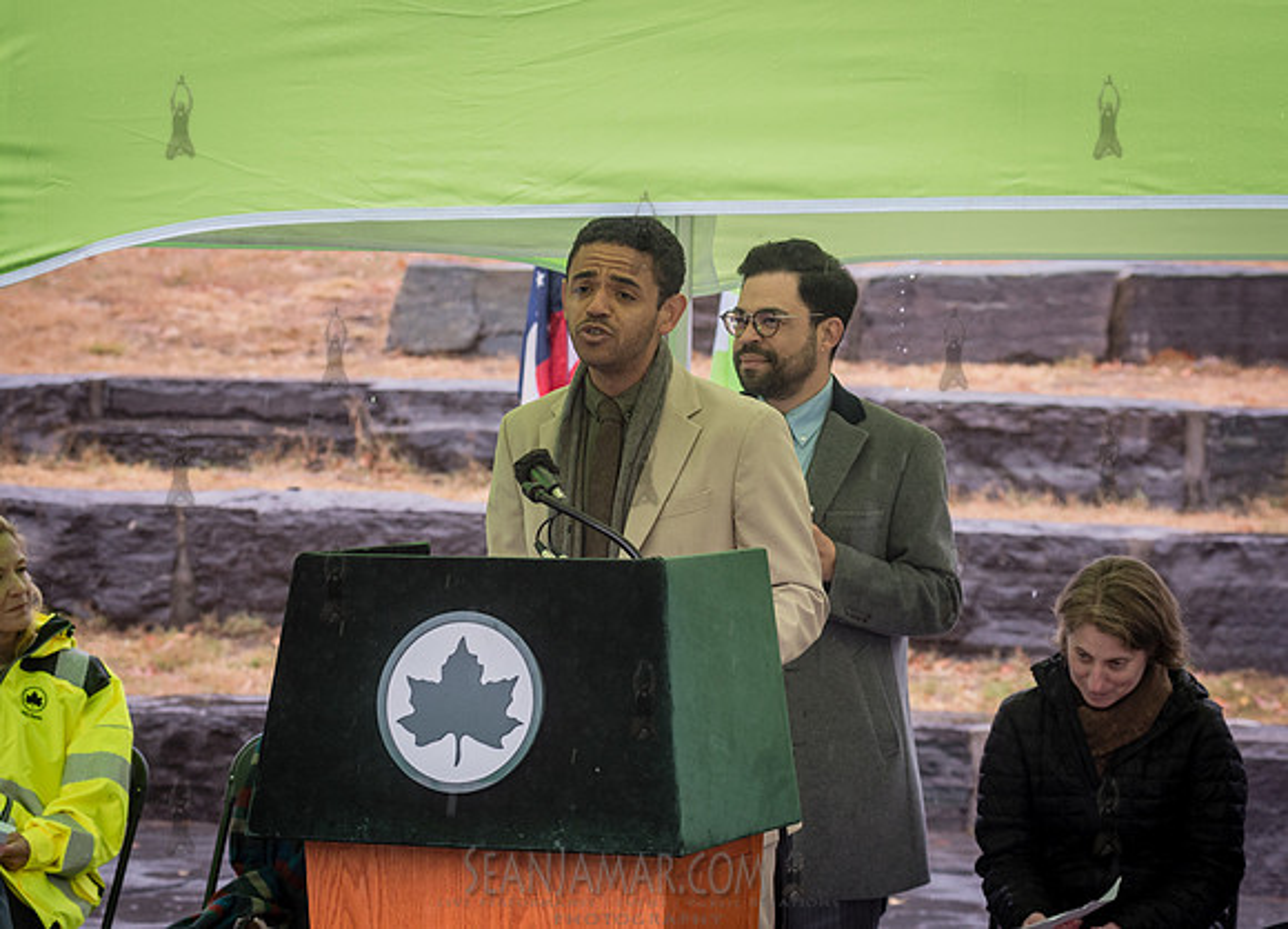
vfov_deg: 12.7
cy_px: 409
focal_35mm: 114
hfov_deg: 17.5
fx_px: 4174
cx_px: 584
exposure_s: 1/320
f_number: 5.6
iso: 640
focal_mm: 92
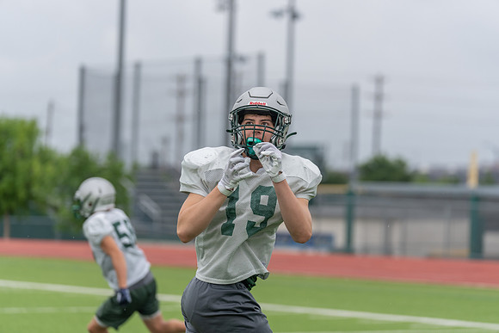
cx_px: 250
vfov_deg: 8.5
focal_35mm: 162
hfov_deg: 12.7
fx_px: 2246
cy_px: 166
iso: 200
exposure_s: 1/1250
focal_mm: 162
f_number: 3.5
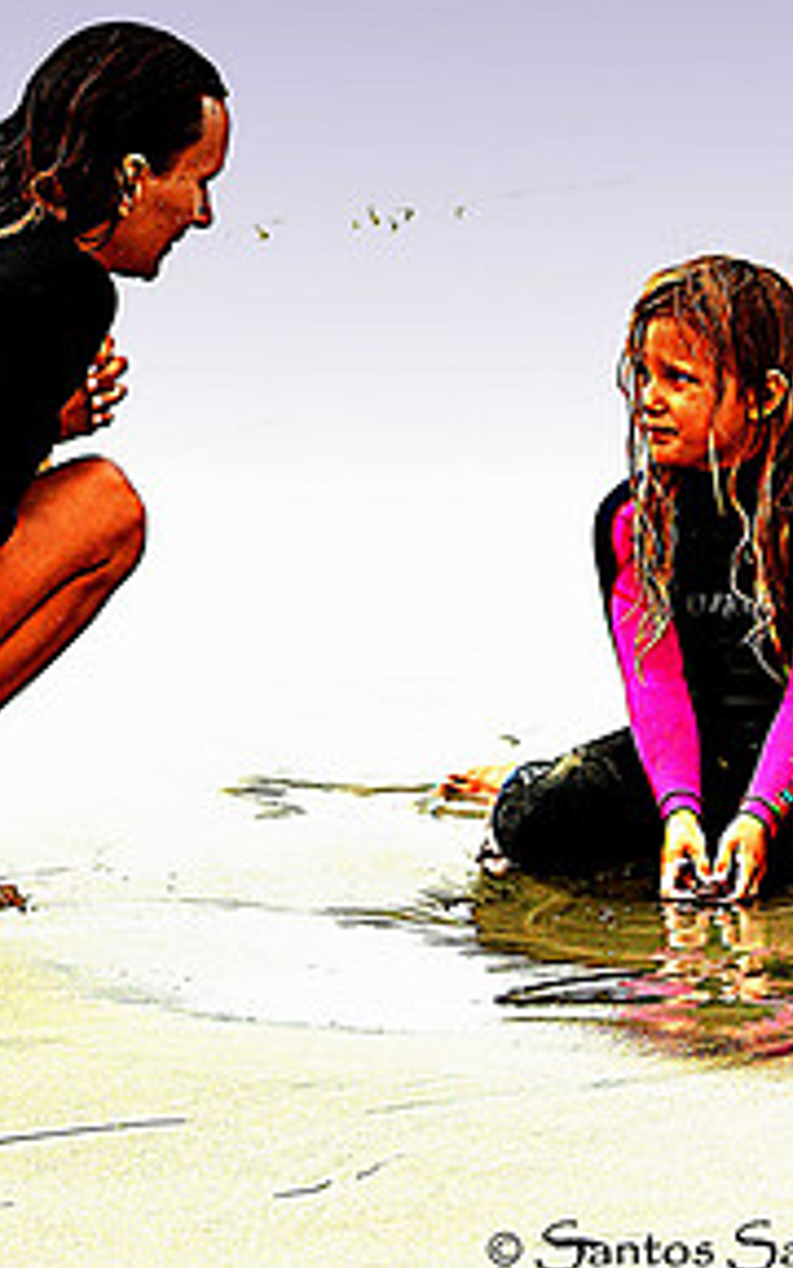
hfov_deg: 2.1
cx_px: 211
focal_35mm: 615
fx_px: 21266
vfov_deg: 3.4
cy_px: 478
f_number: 7.1
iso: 200
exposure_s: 1/500
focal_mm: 200
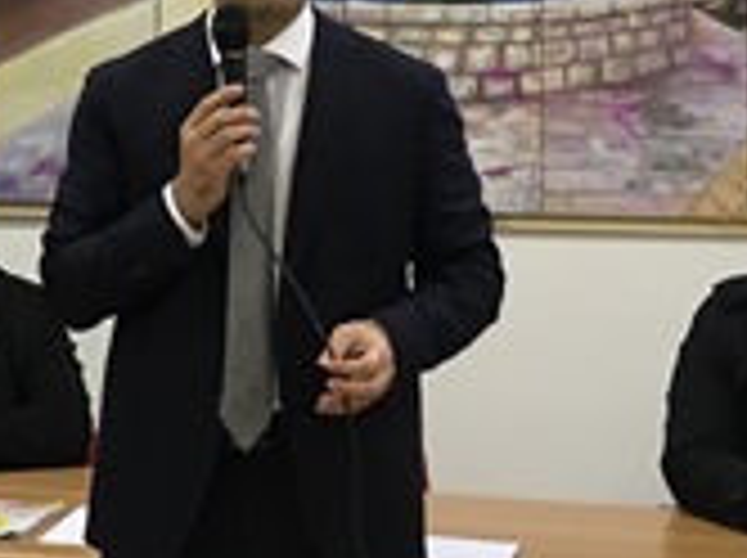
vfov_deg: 13.1
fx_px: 2413
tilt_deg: +0.3
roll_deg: +0.0
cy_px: 32
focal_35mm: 112
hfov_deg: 16.6
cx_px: -243
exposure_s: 1/33
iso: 125
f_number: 2.2
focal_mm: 4.15
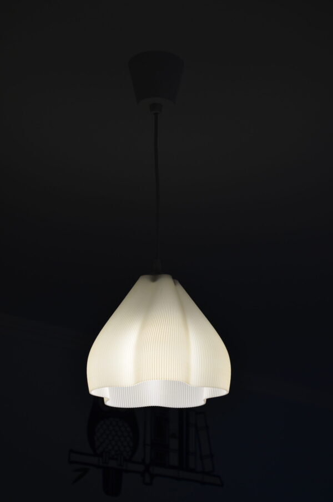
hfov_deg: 17.4
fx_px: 1087
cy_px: 251
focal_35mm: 78
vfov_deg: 26.0
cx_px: 166
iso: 200
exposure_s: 1/160
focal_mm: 52
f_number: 6.3
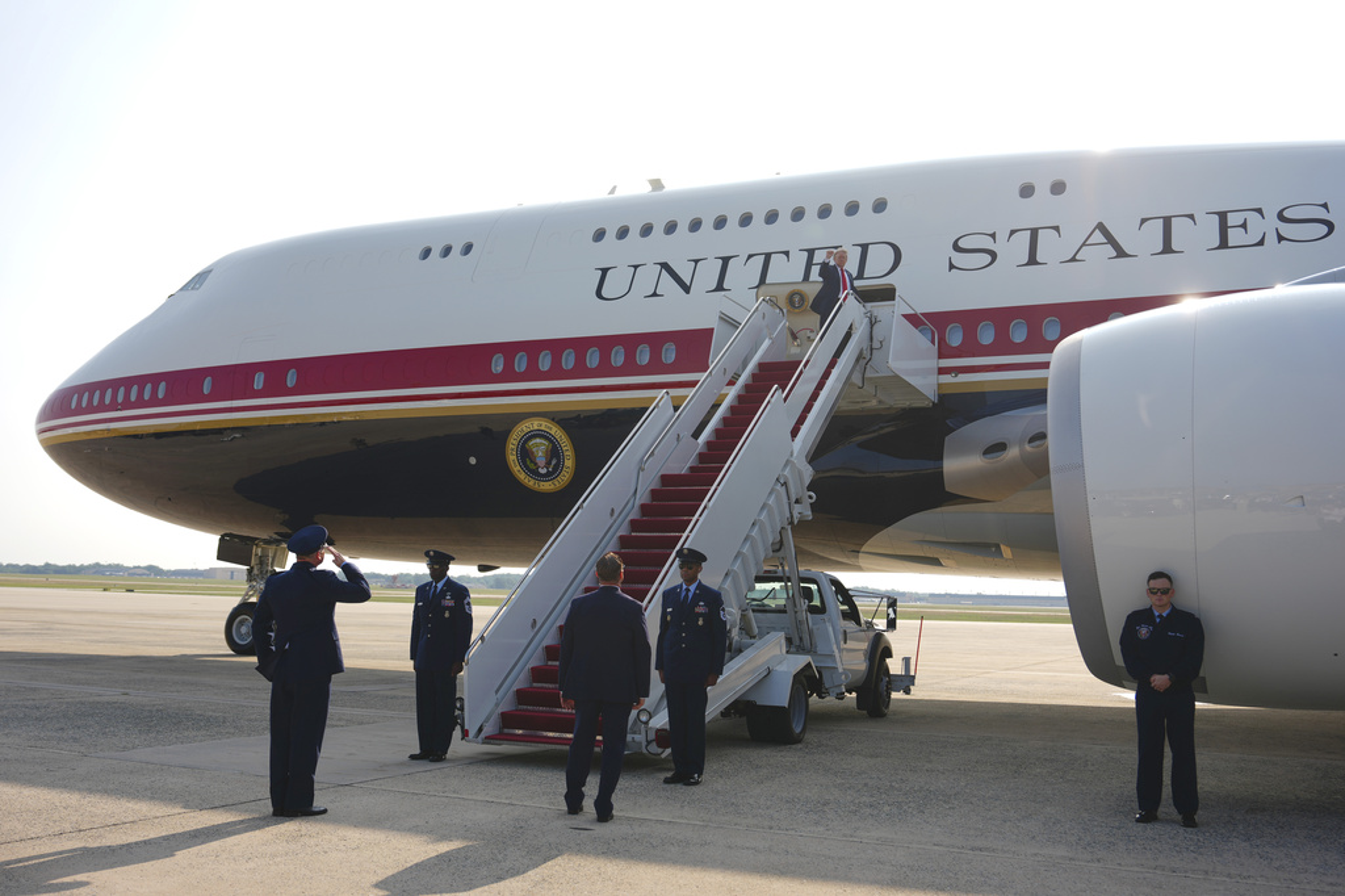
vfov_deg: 38.9
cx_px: 672
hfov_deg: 55.8
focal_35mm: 34
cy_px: 448
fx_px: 1270
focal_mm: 34
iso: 50
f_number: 4
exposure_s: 1/500
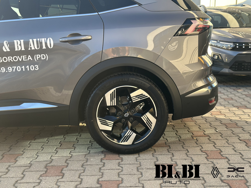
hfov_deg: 39.7
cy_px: 94
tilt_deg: -9.9
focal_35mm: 48
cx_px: 126
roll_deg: -0.2
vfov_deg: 30.3
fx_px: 348
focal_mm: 6.86
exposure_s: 1/694
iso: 100
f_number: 1.78
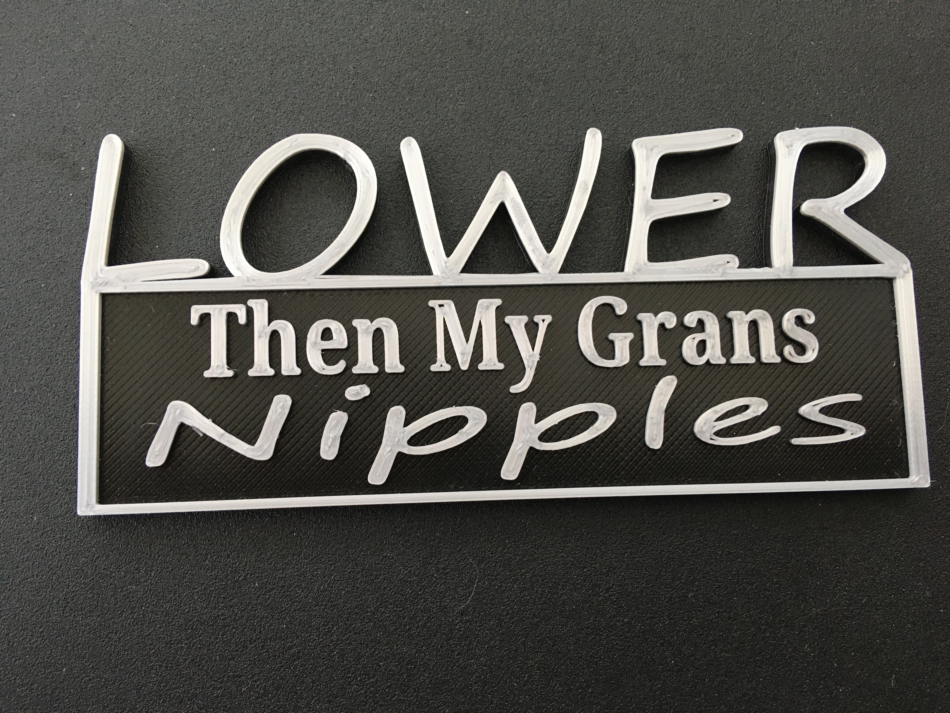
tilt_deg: -82.3
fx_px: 796
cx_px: 475
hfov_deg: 61.7
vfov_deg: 48.2
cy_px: 356
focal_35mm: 29
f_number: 2.2
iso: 125
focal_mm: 4.15
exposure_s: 1/33
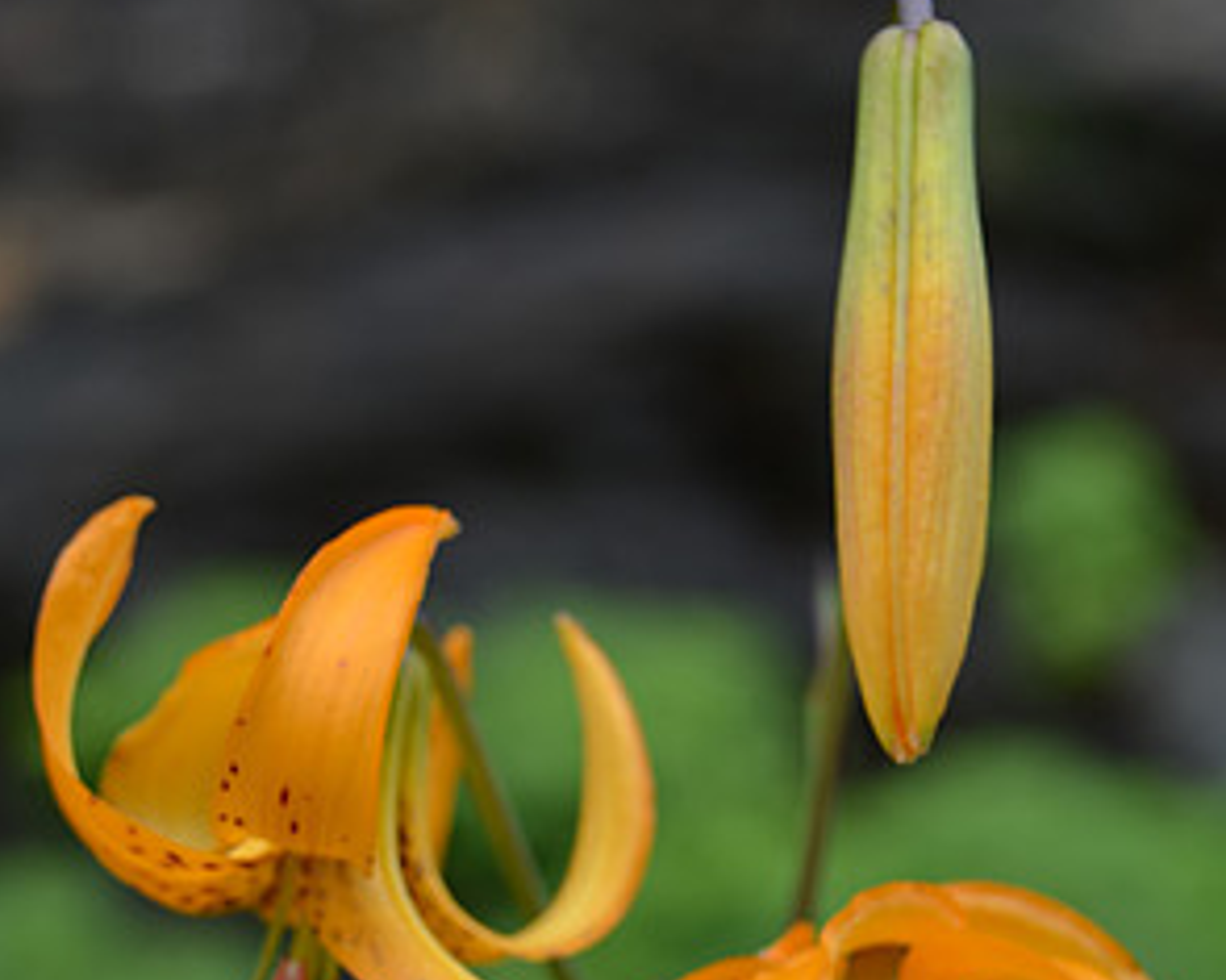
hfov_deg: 19.8
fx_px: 3508
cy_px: 805
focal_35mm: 97
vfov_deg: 15.8
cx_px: 613
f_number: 8
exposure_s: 1/100
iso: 100
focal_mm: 45
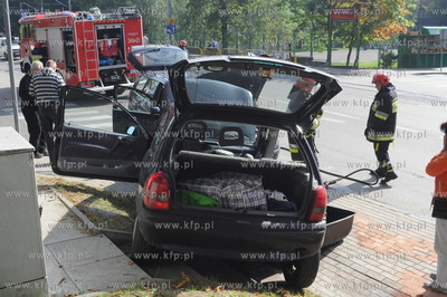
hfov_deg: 53.2
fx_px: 447
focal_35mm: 36
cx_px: 224
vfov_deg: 36.8
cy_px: 148
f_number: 10
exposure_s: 1/320
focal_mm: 24
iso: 800
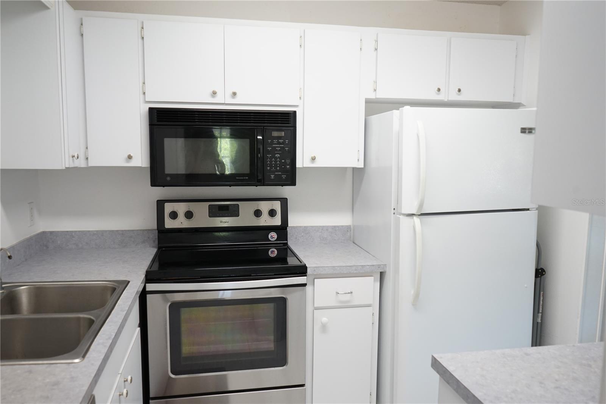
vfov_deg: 46.4
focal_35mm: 28
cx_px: 303
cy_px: 202
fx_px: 471
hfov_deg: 65.5
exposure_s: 1/60
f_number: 6.3
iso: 1250
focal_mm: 28
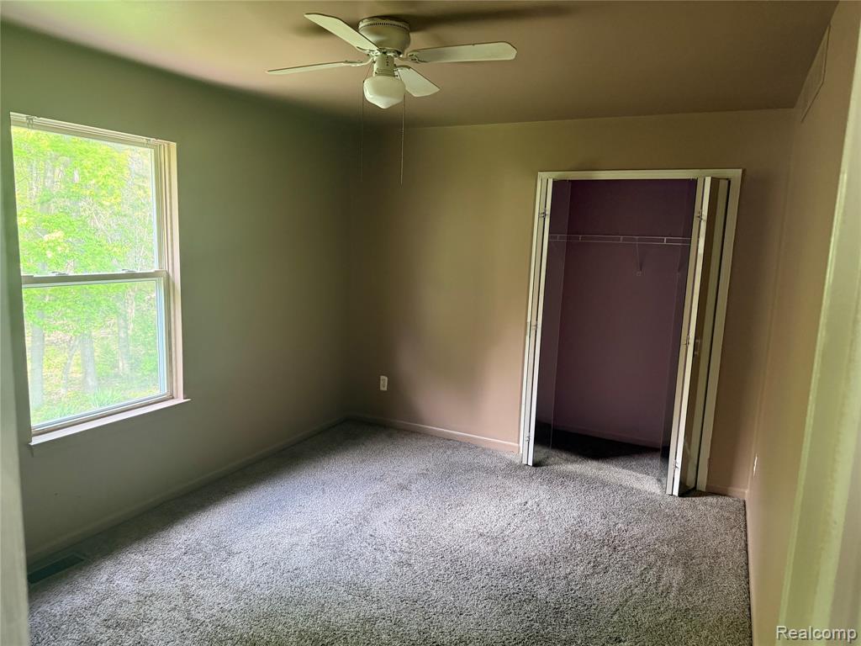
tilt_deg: -6.0
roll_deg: -2.1
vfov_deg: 56.8
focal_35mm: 24
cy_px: 323
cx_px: 430
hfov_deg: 71.6
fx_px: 597
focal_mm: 6.76
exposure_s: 1/60
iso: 400
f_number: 1.78
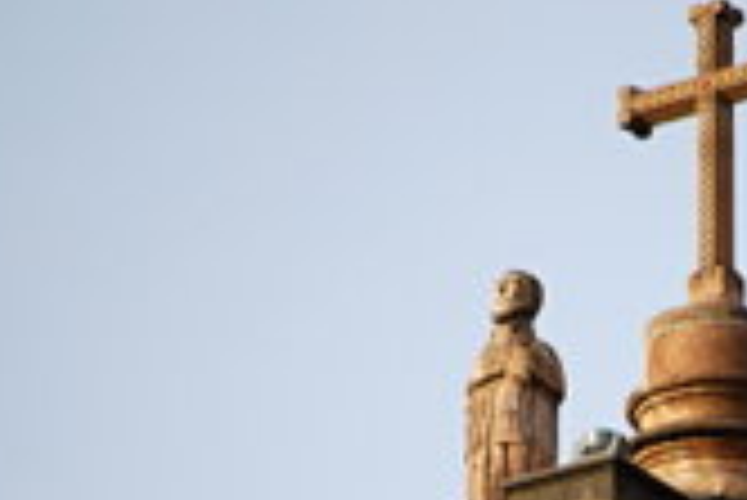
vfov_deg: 2.1
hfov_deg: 3.2
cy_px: 509
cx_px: 688
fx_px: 13478
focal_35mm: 649
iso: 400
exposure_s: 1/400
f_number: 5.6
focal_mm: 180
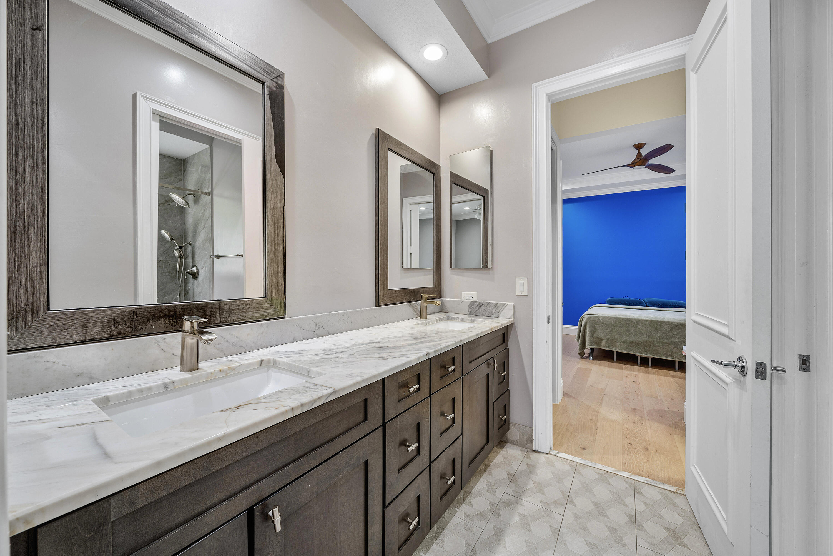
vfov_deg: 85.4
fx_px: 301
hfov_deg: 108.3
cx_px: 416
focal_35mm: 13
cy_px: 278
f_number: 8
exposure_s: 1/20
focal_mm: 13
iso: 160
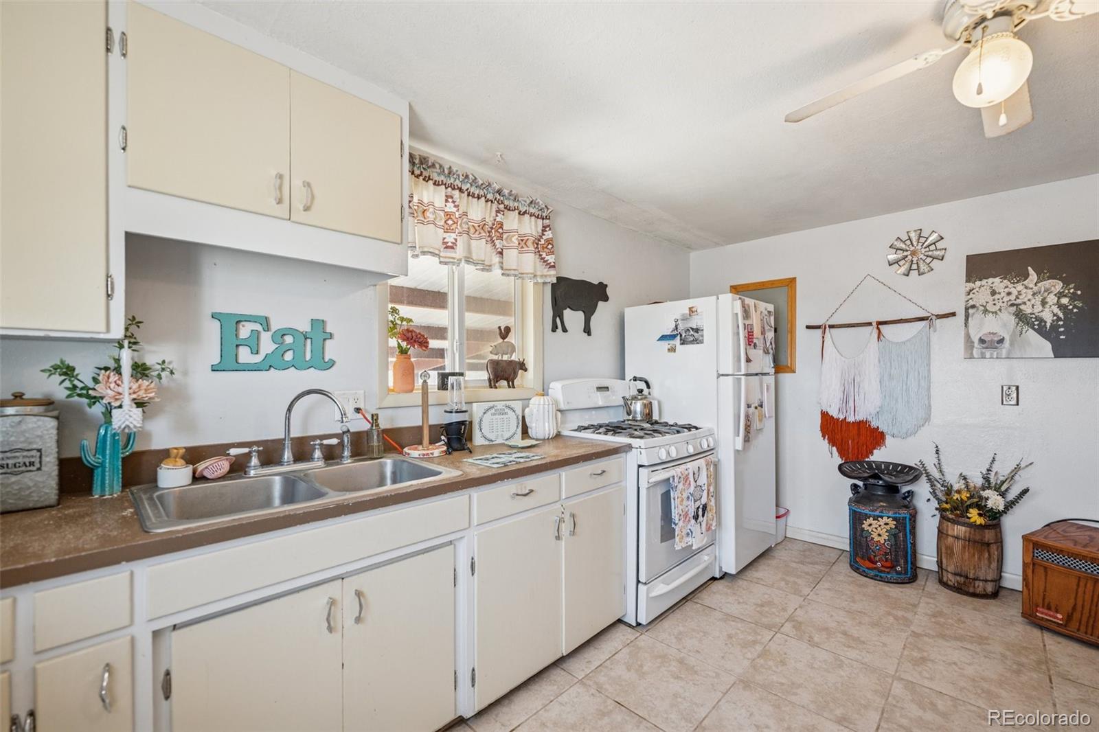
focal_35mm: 15
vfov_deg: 77.3
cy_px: 366
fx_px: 458
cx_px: 550
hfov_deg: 100.4
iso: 400
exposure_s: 1/50
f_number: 3.5
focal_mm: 15
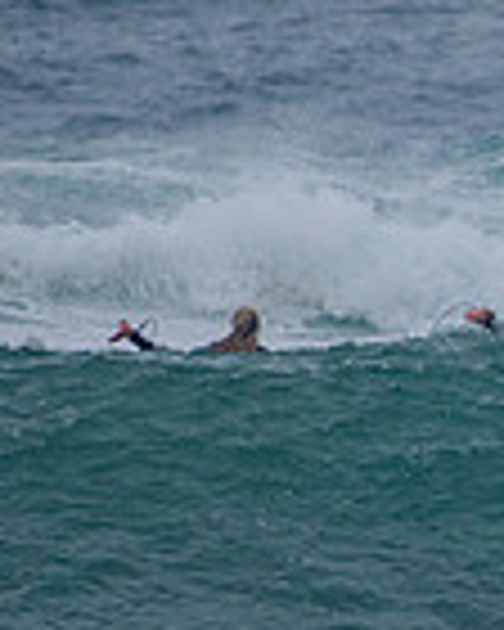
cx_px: 1166
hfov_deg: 0.7
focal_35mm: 2381
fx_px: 44395
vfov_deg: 0.8
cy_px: 569
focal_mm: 500
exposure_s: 1/2000
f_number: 5.6
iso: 640
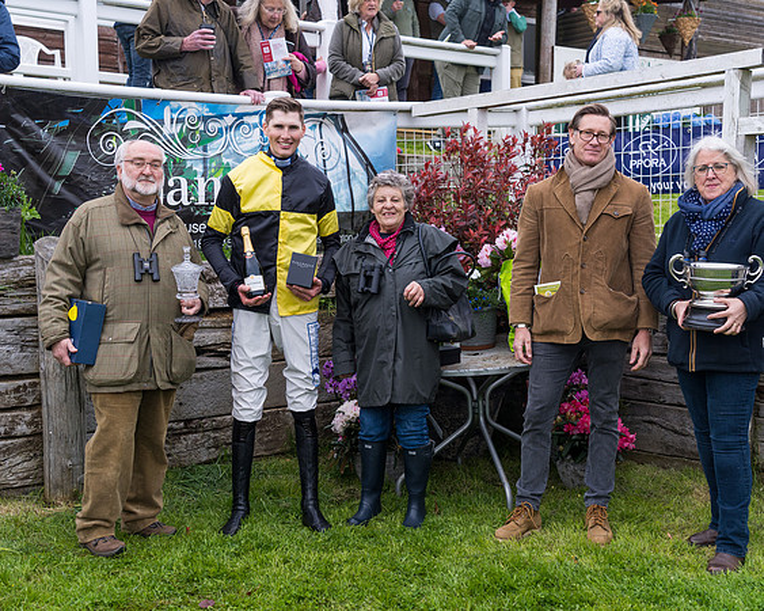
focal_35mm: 51
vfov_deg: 29.9
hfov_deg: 36.9
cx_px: 425
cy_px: 309
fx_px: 1144
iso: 250
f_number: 5
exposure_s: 1/400
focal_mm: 37
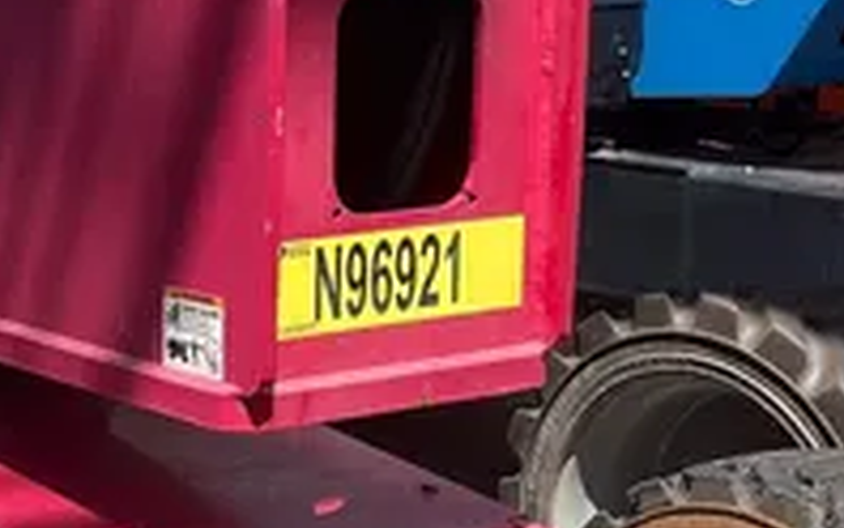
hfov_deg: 19.6
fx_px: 2348
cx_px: -60
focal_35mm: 102
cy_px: 241
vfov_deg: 12.8
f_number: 1.6
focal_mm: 5.1
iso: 50
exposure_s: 1/1890
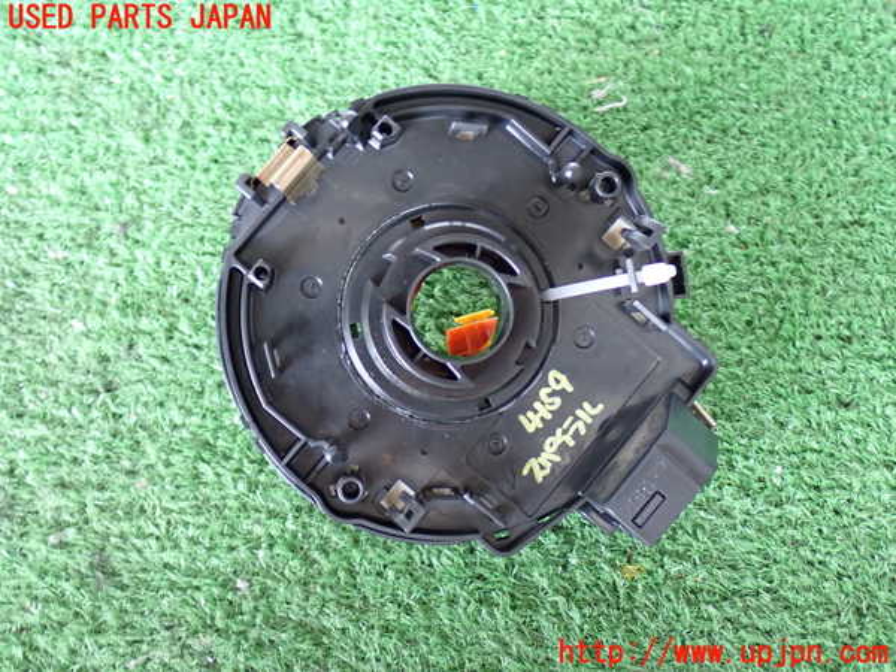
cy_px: 336
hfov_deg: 40.4
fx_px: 1217
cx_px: 448
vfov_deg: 30.9
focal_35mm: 47
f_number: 3.1
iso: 800
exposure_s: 1/25
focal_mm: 8.4
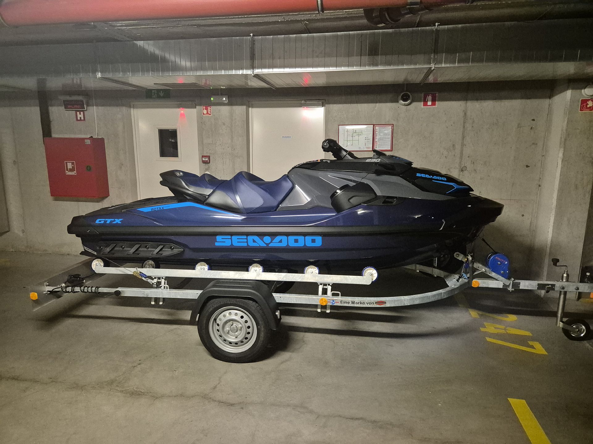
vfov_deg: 58.9
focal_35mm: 23
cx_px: 296
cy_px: 222
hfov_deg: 73.9
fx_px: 394
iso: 2500
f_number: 1.8
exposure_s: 1/100
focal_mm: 5.4
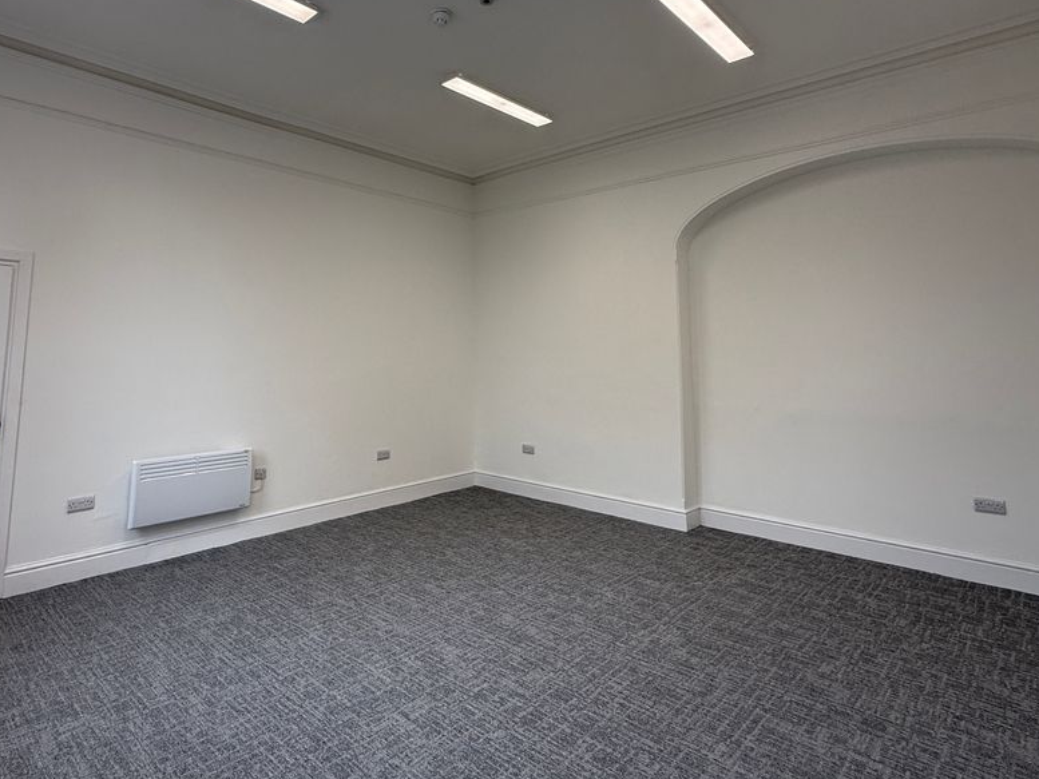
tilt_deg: +7.3
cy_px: 283
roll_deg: -0.2
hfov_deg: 81.5
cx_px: 472
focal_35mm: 20
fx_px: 600
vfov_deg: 64.8
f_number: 2.2
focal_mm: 2.22
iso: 64
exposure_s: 1/118
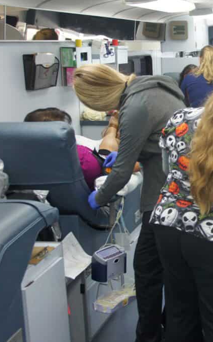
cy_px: 172
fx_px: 604
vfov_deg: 31.5
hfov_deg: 19.2
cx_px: 230
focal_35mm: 65
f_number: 4.5
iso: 320
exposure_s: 1/50
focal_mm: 28
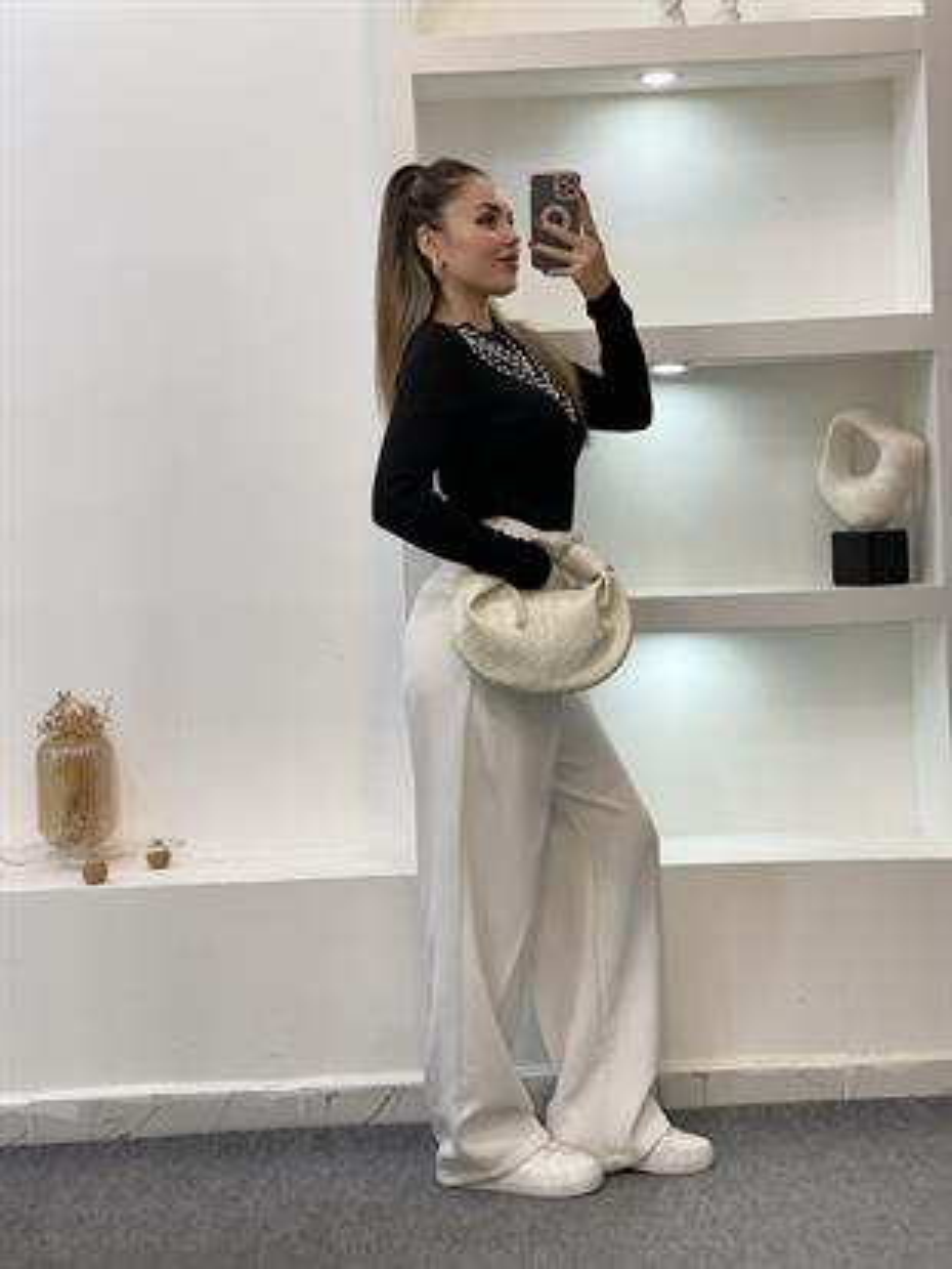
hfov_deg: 28.0
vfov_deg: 36.8
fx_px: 1906
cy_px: 634
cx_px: 476
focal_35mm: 52
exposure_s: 1/100
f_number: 2
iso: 64
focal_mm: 6
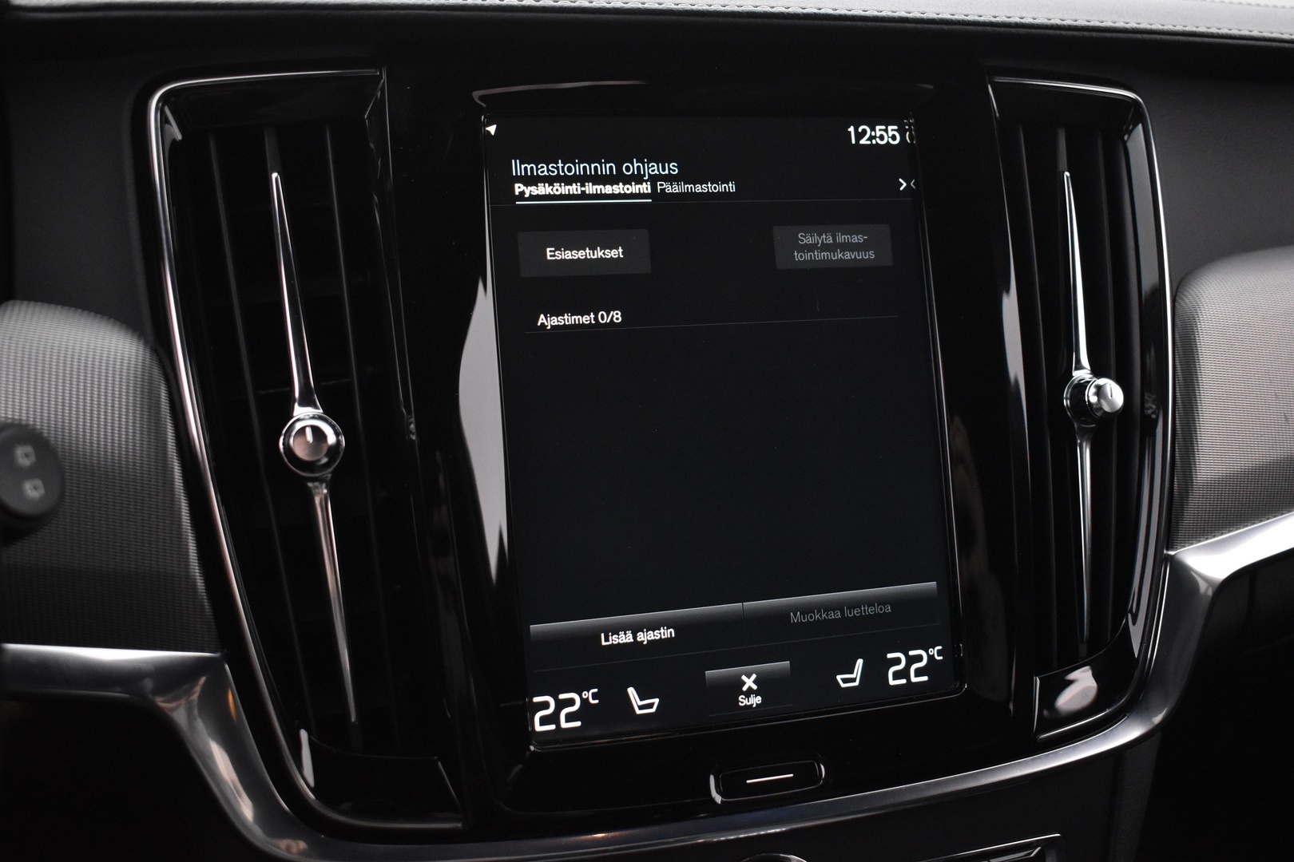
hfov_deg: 51.3
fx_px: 1348
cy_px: 431
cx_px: 647
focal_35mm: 38
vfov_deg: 35.5
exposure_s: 1/30
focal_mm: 25
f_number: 4
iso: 3200
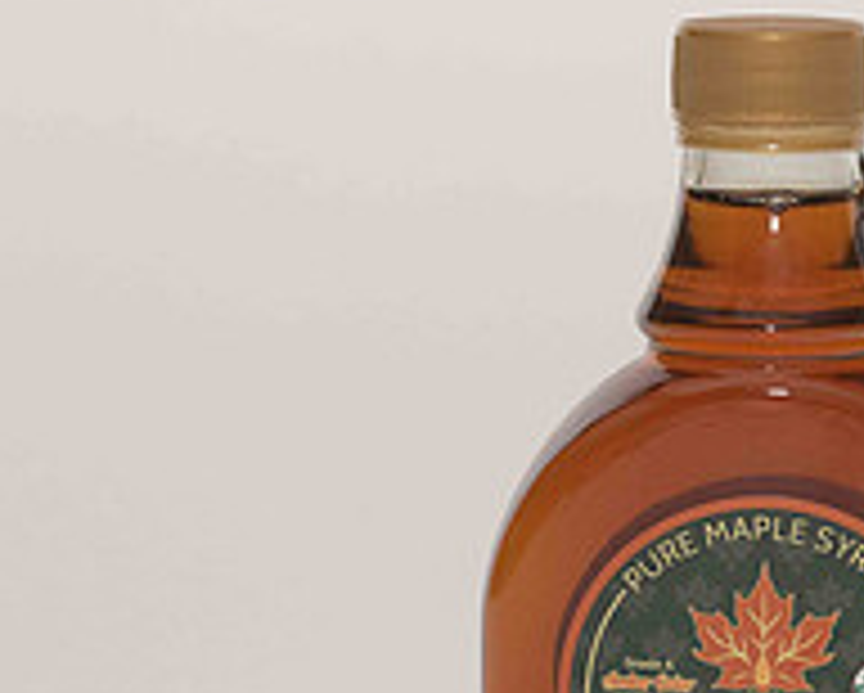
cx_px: 752
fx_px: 6169
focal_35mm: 241
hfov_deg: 8.0
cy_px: 511
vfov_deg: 6.4
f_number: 13
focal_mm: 85
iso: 400
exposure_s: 1/100
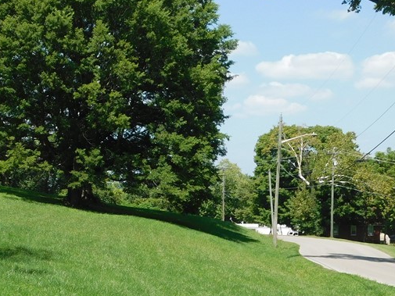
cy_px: 194
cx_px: 65
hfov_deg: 26.1
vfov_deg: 20.1
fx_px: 833
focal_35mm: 73
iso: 125
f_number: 3.5
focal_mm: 6.3
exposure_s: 1/800
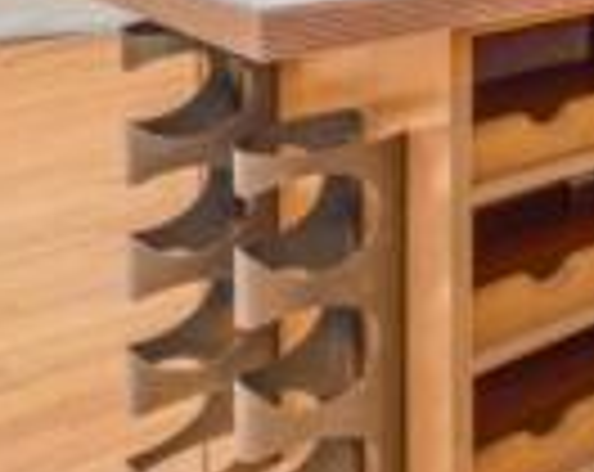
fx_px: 982
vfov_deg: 23.4
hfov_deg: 17.6
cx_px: 1276
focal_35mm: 56
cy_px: -169
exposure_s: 8
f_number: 20
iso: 800
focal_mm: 12
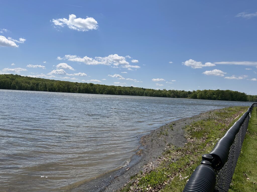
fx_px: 193
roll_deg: -2.4
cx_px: 128
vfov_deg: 53.1
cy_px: 96
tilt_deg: -1.0
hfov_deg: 67.3
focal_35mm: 26
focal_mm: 5.7
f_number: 1.5
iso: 50
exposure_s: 1/8000
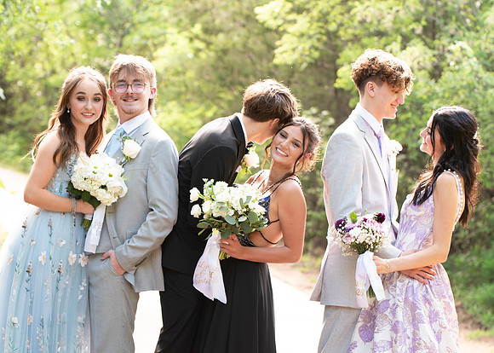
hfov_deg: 16.6
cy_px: 242
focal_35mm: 121
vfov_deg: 11.8
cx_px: 222
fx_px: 1698
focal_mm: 70
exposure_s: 1/100
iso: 100
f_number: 2.8
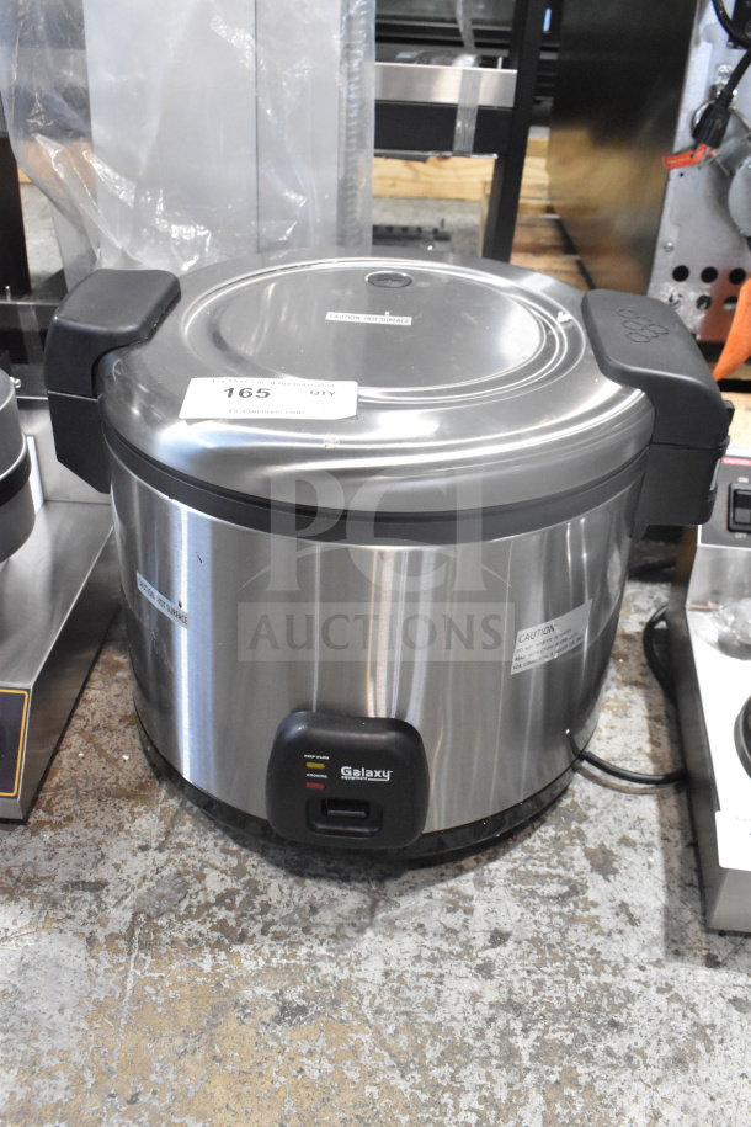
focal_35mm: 33
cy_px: 564
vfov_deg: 57.2
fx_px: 1033
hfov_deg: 40.0
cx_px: 376
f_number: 8
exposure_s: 1/250
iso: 6400
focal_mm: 22
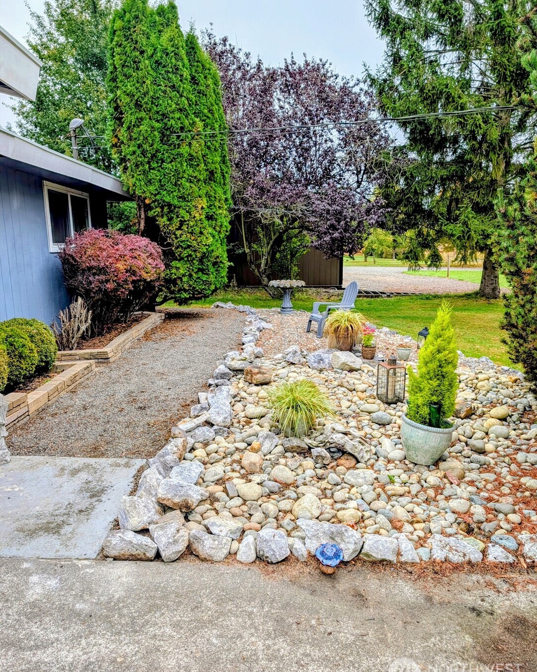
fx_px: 497
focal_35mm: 25
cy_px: 338
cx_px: 268
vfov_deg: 68.1
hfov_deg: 56.8
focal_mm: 6.9
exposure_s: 1/617
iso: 11
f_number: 1.68
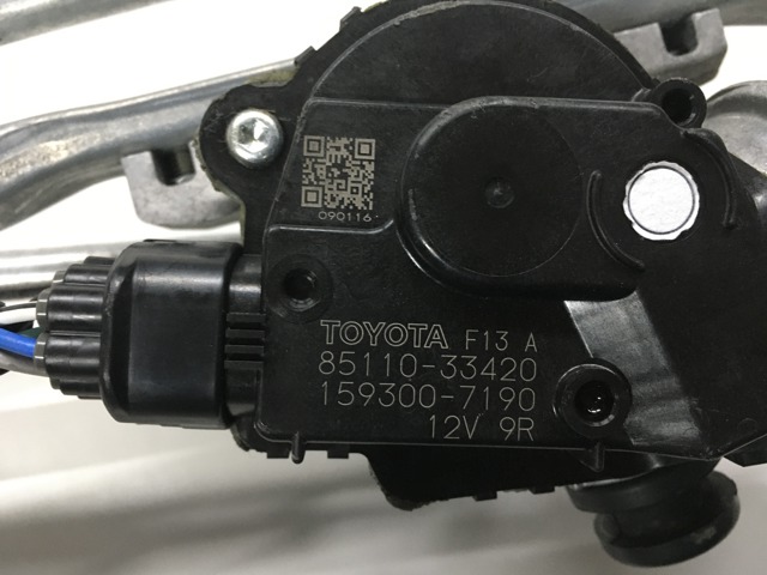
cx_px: 384
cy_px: 288
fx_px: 643
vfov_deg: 48.2
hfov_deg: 61.7
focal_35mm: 29
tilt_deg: -85.0
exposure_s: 1/20
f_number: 2.2
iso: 200
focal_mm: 4.15
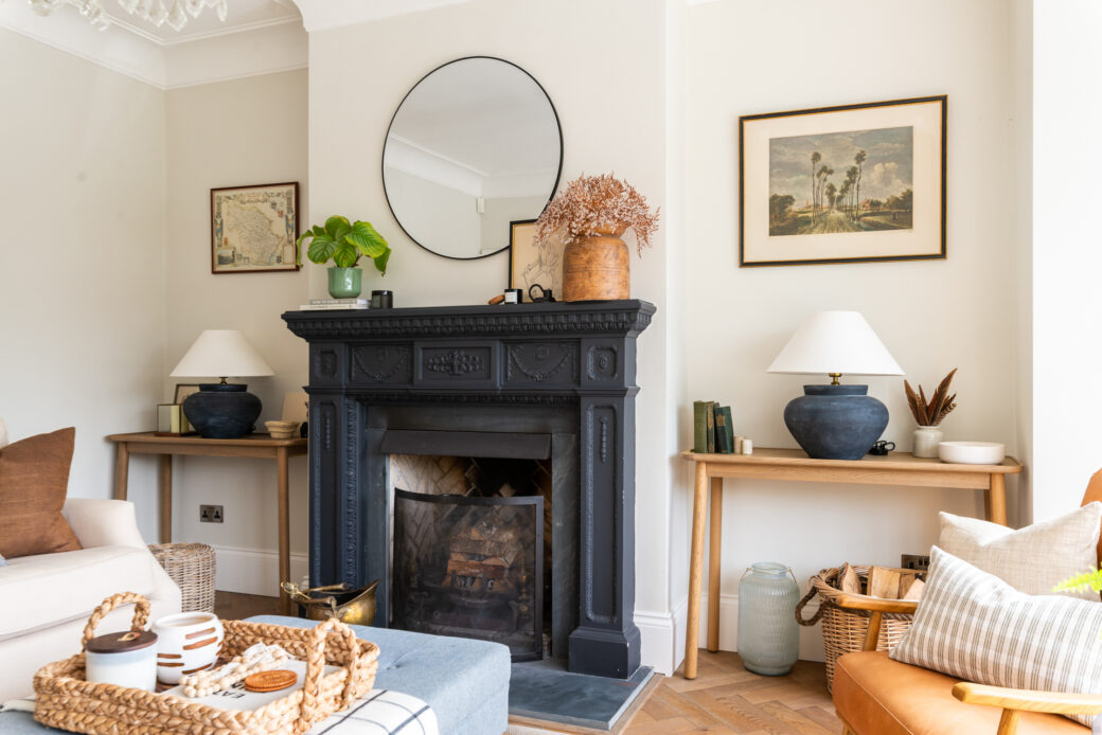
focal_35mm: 26
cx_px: 551
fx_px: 796
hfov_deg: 69.4
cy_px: 368
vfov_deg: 49.6
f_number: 8
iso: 320
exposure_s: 1/25
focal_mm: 26
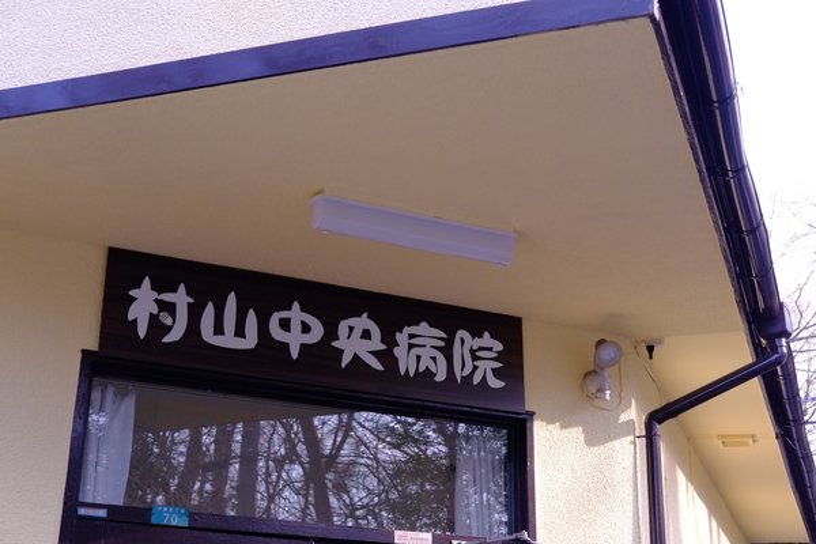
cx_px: 408
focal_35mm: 53
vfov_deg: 25.5
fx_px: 1201
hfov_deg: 37.5
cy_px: 272
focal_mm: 35
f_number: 7.1
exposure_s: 1/500
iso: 2000
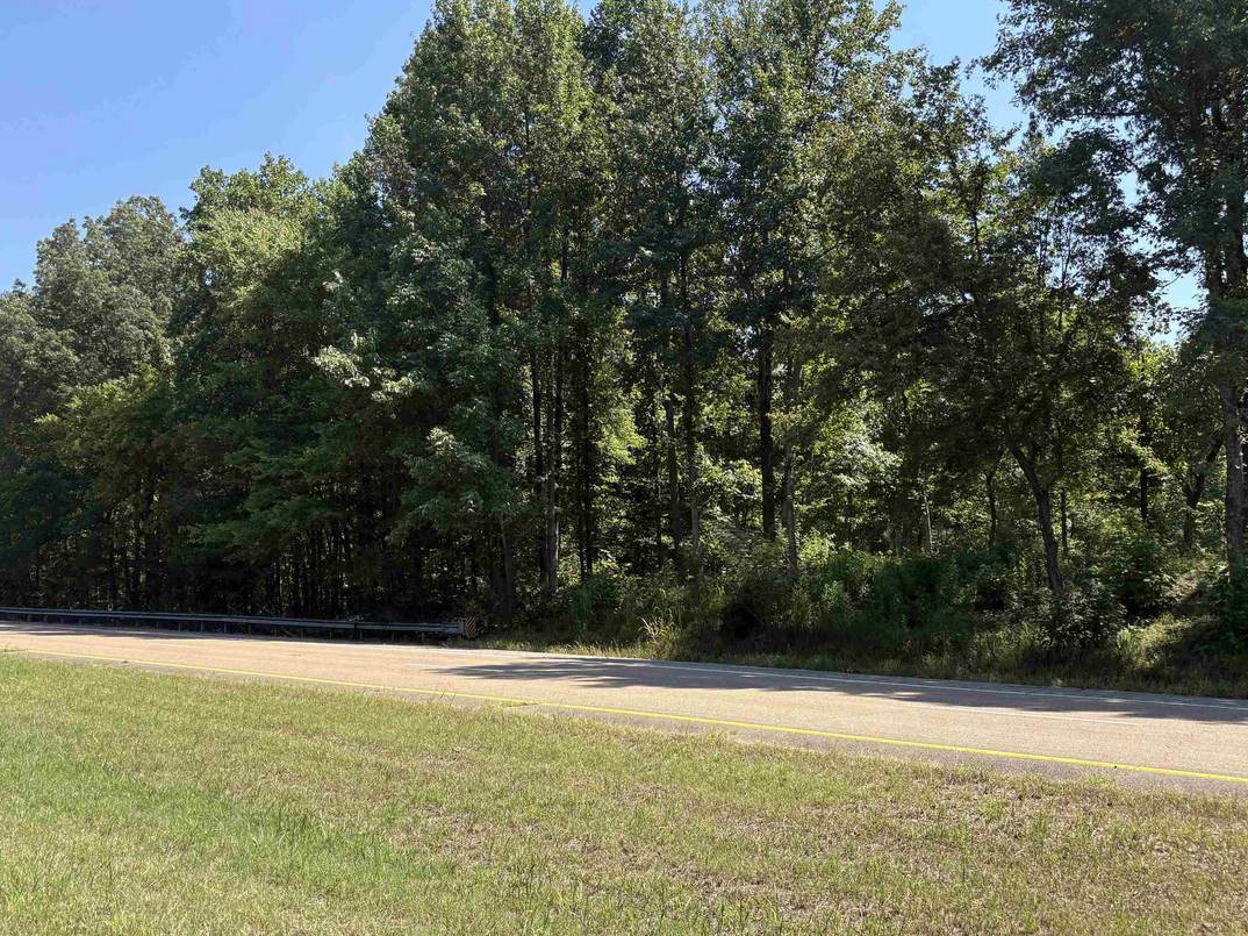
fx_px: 1117
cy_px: 483
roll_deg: +1.2
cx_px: 661
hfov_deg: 58.3
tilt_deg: +8.8
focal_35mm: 31
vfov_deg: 45.4
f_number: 1.6
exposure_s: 1/1287
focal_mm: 5.96
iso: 50
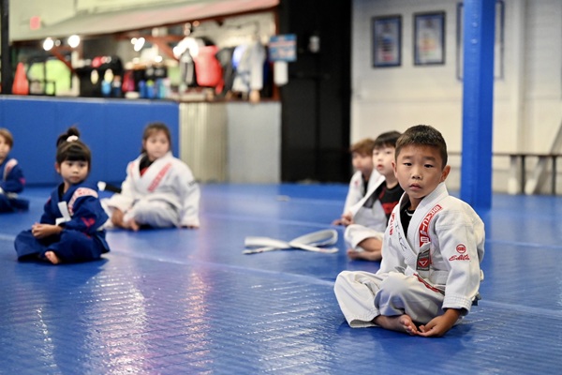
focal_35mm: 70
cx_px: 281
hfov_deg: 28.8
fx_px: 1093
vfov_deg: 19.5
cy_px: 188
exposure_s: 1/500
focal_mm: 70
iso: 10000
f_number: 2.8
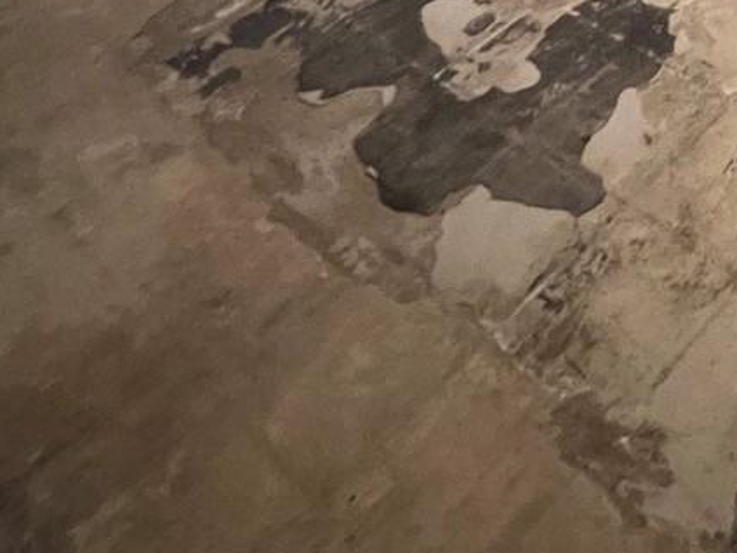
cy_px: -478
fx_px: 1043
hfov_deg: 31.0
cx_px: 942
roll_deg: +0.0
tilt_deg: -16.3
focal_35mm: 49
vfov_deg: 20.0
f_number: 1.8
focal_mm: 1.57
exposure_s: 1/40
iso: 800
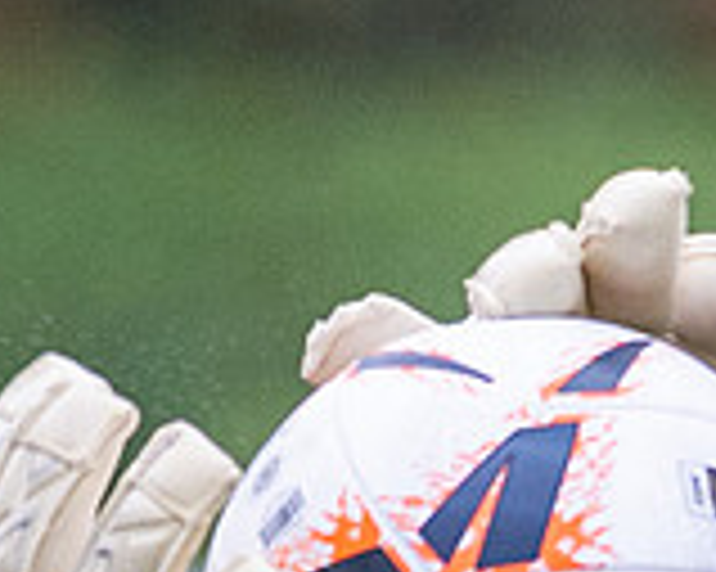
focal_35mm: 1421
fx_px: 30094
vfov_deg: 1.1
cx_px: 1403
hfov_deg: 1.4
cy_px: 1087
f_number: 1.8
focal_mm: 135
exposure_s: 1/1600
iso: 640
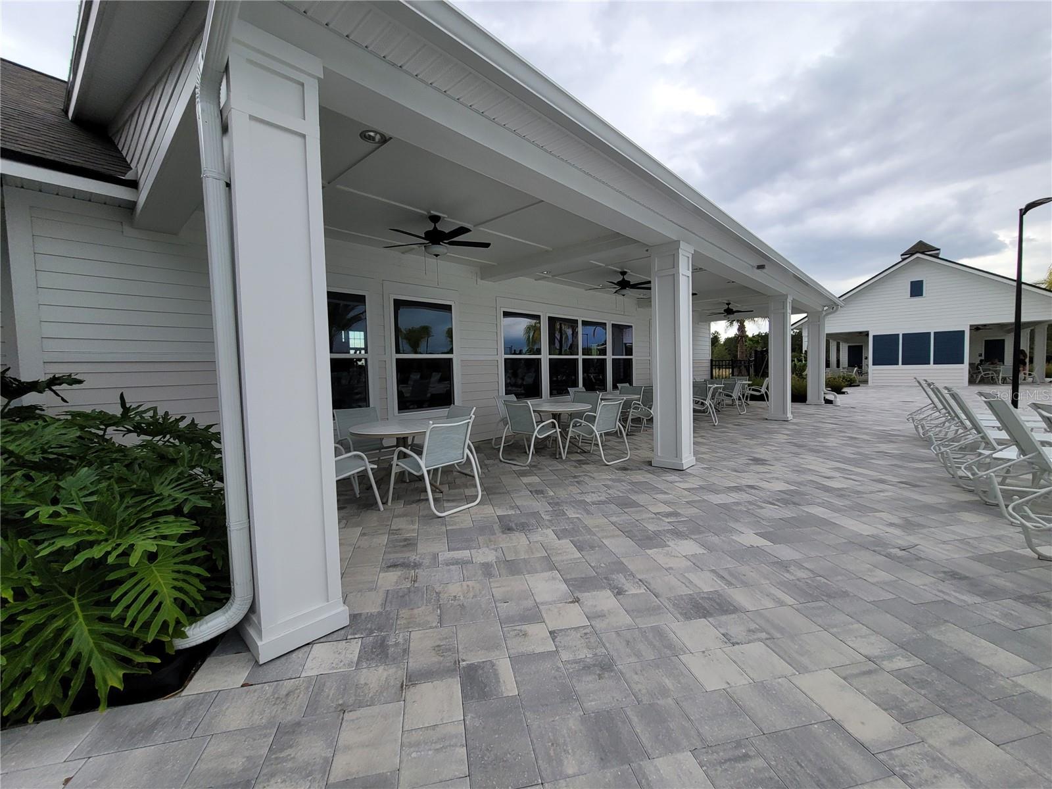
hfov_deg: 106.2
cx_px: 526
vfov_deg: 89.9
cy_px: 394
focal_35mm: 13
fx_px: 395
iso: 64
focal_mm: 2.2
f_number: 2.2
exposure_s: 1/438
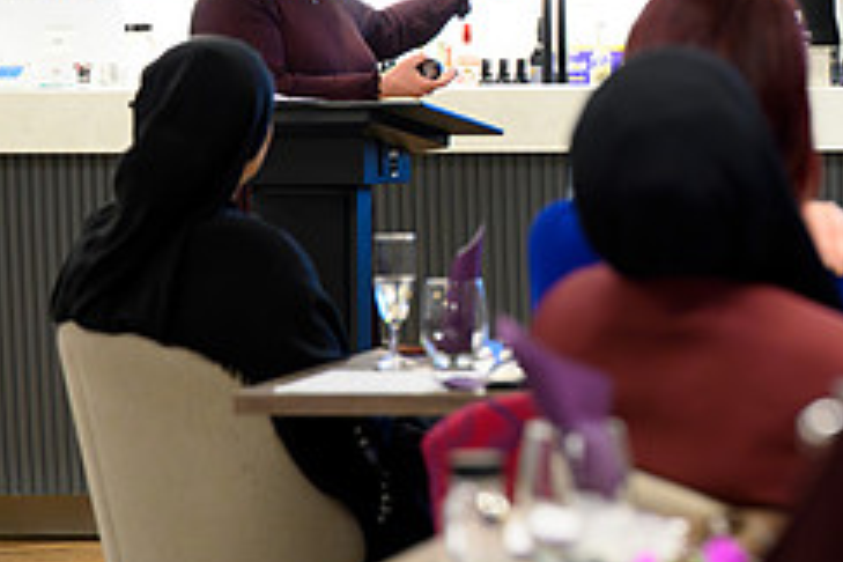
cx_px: 885
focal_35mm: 167
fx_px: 3910
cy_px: 118
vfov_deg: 8.2
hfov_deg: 12.1
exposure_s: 1/200
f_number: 2.8
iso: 3200
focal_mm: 70
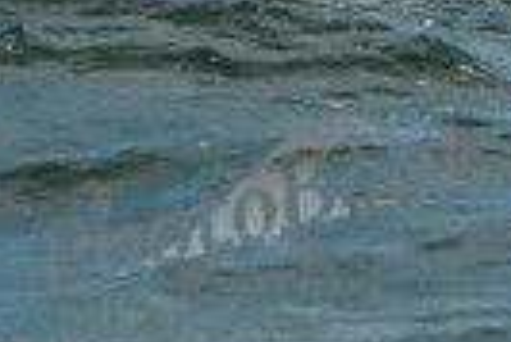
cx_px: -161
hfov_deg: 6.7
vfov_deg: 4.4
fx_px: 4348
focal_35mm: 306
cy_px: -340
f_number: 8
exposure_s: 1/1250
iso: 280
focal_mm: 70
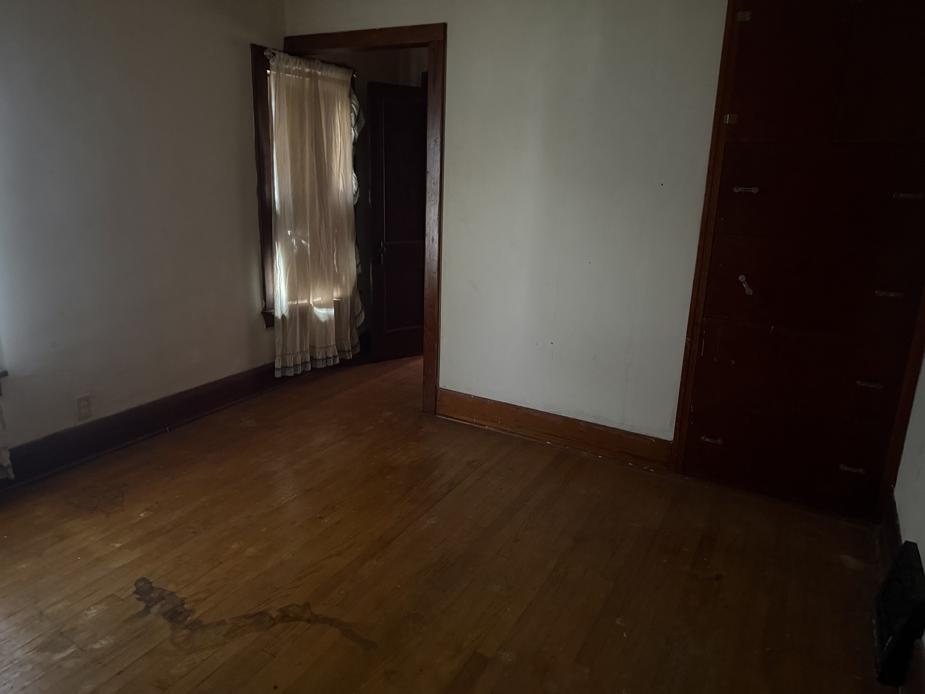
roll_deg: -1.3
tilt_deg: -14.0
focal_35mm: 24
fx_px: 641
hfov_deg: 71.6
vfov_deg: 56.8
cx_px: 462
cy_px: 347
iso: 1600
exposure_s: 1/24
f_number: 1.78
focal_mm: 6.76
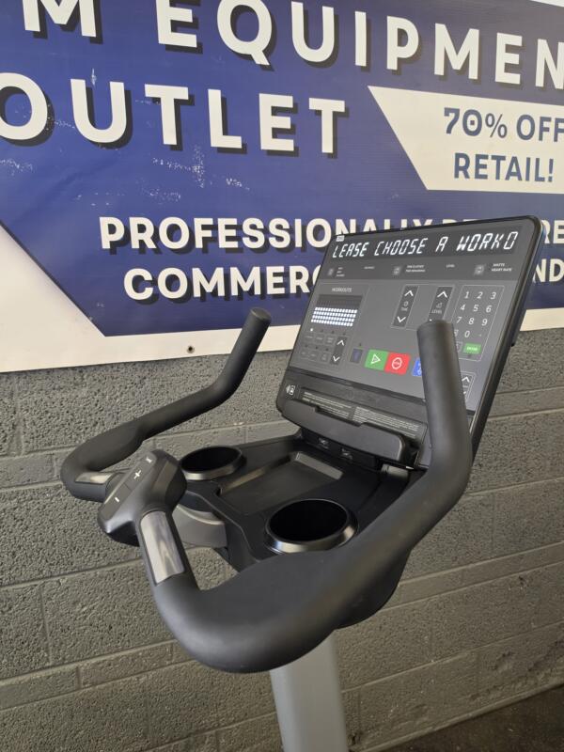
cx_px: 282
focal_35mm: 23
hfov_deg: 58.9
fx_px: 500
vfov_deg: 73.9
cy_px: 376
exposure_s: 1/120
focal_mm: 6.5
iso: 400
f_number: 1.4
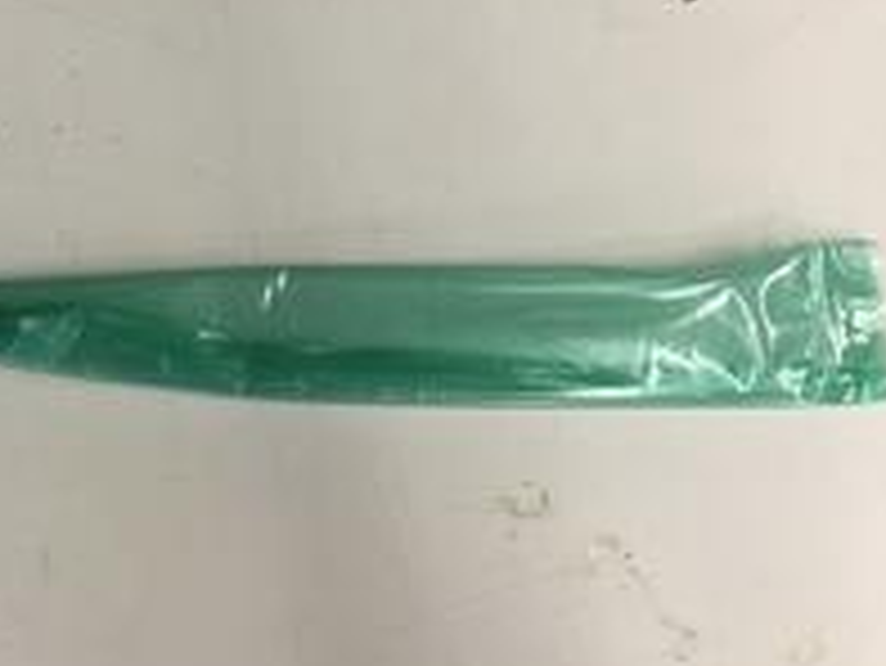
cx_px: 139
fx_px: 1357
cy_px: 261
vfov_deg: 27.5
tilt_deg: -86.5
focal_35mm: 53
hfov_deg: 34.7
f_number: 2.2
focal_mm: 4.15
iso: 80
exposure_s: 1/30
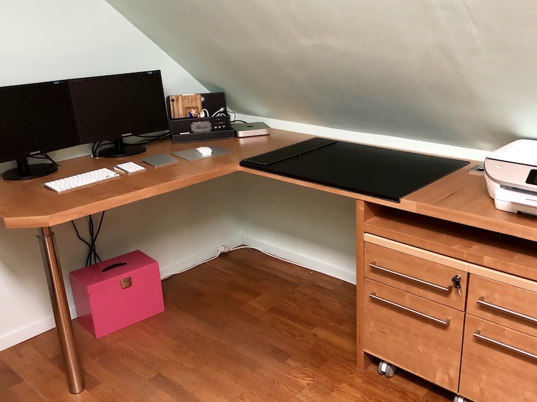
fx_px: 543
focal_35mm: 35
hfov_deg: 52.5
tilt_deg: -21.9
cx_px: 299
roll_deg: +2.0
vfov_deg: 40.7
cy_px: 210
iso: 100
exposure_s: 1/14
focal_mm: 4
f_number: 1.8
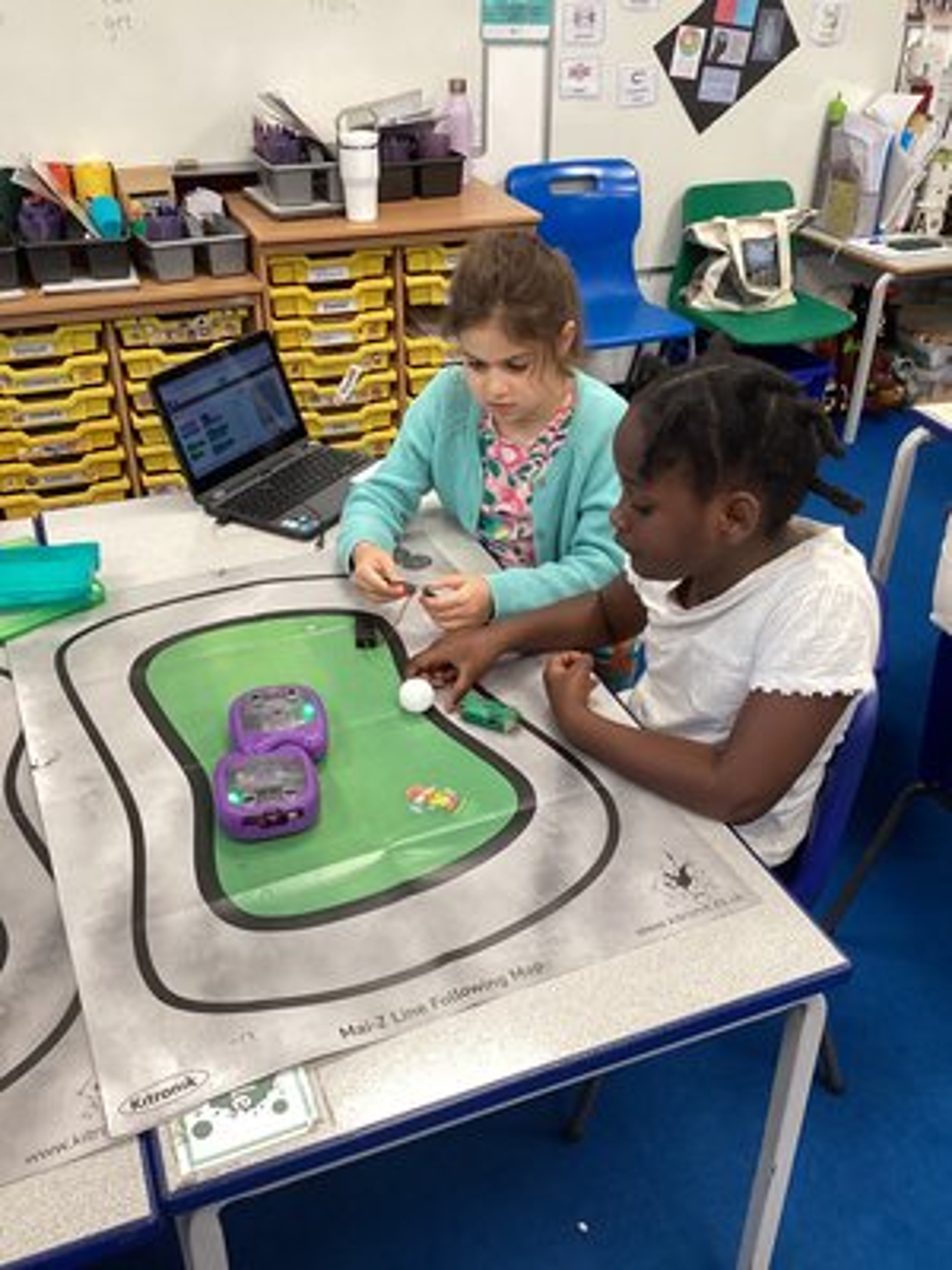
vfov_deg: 58.4
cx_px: 476
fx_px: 1137
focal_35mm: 31
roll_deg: -0.3
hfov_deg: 45.4
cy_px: 635
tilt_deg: -32.5
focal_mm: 3.3
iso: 125
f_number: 2.4
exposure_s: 1/50
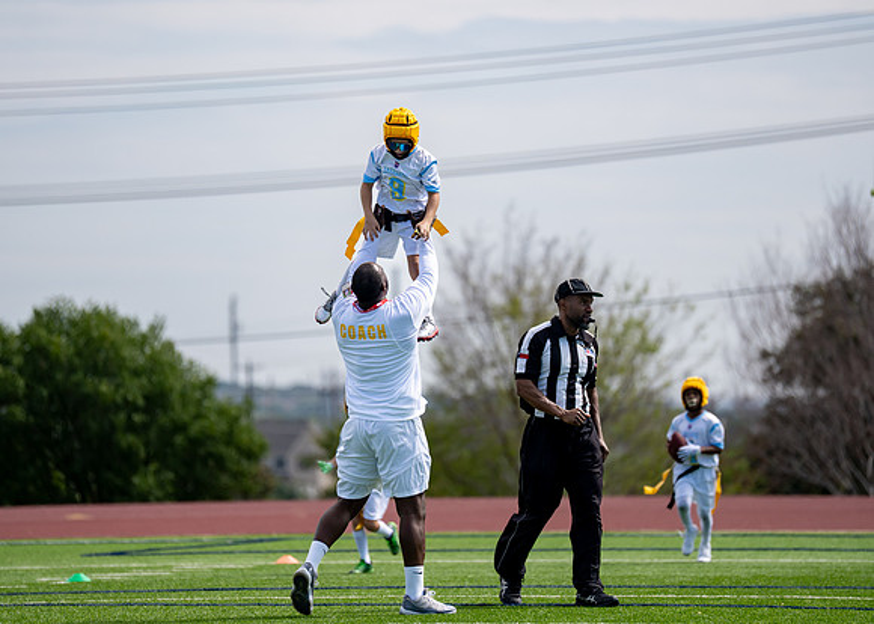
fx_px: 5520
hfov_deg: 9.1
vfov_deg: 6.5
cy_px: 312
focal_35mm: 222
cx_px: 435
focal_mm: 200
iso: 200
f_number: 2.8
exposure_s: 1/4000
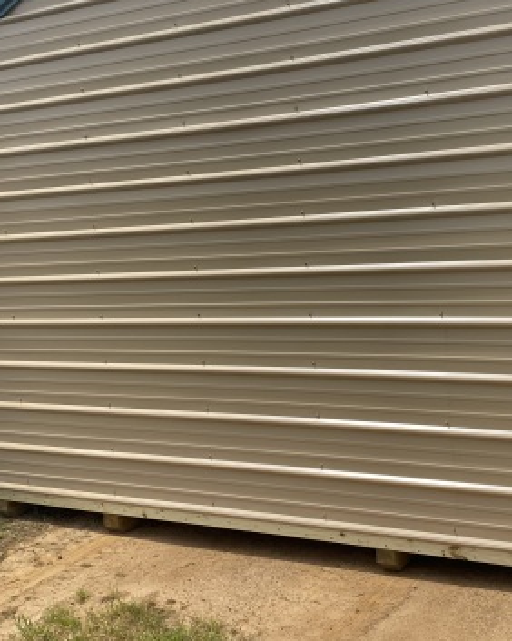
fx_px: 872
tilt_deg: +1.1
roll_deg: +2.6
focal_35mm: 46
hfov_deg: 32.6
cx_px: 320
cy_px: 242
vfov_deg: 40.1
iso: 32
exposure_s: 1/2571
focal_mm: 4.25
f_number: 1.8
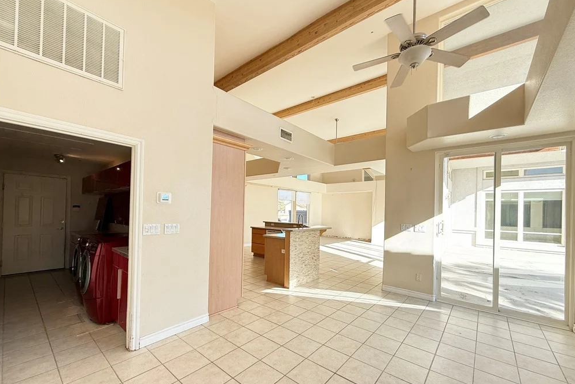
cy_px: 210
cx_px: 290
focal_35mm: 15
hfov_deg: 100.4
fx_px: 240
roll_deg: -0.9
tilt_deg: +0.3
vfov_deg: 77.1
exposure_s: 1/99
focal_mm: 2.22
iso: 64
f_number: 2.2
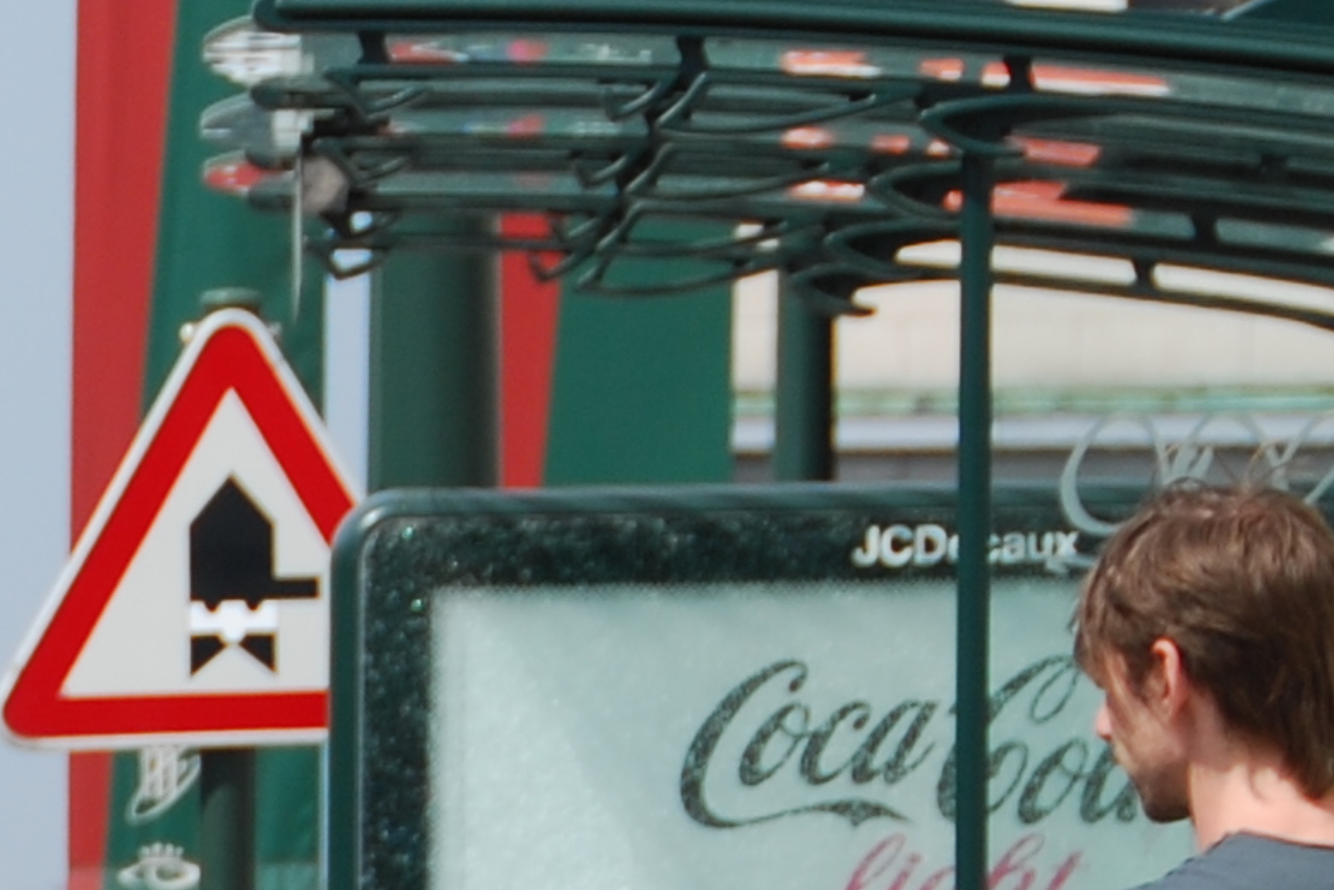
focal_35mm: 486
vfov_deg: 2.8
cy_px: 1606
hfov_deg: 4.2
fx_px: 18026
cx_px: -1116
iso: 125
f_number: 5.6
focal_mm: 65
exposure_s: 1/500
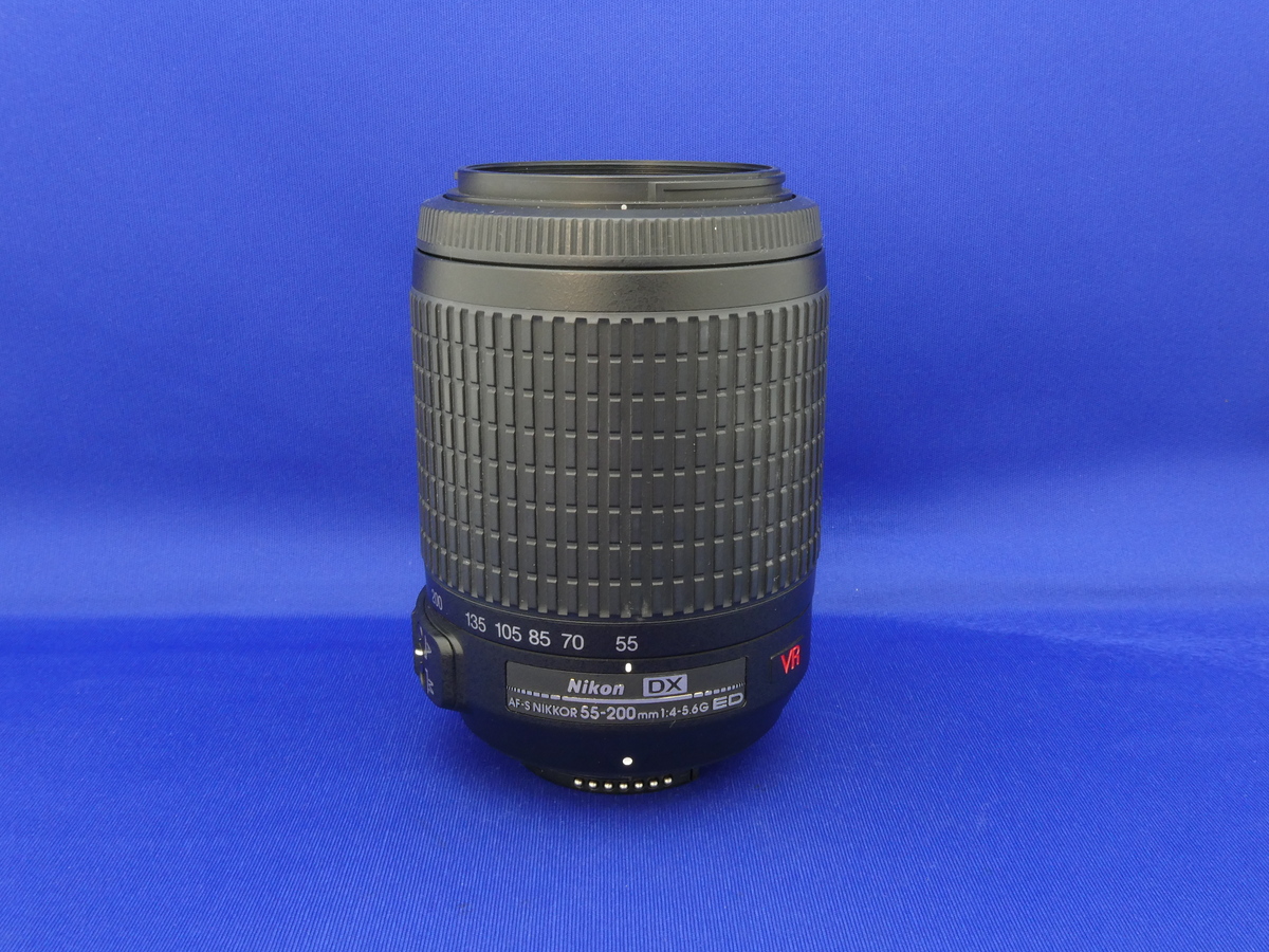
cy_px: 476
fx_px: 1283
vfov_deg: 40.7
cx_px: 634
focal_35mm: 35
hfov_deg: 52.6
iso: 200
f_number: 8
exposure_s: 1
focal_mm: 6.3
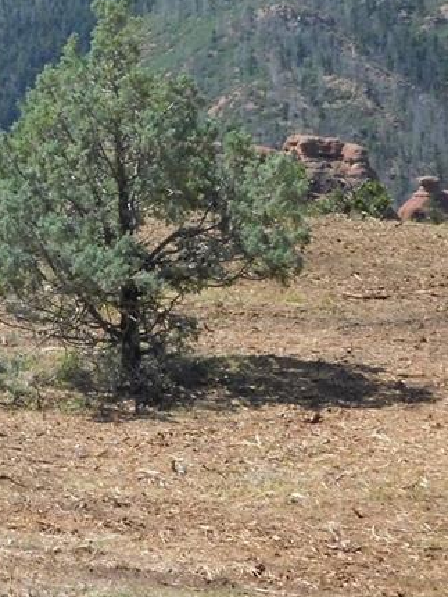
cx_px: -236
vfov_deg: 12.5
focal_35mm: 157
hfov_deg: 9.2
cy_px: 110
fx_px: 2707
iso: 800
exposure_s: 1/1000
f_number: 8.4
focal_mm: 11.7
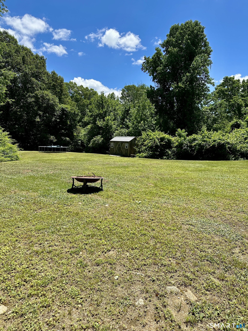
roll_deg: -1.3
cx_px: 124
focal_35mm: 24
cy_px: 166
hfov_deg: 56.8
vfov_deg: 71.6
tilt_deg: -4.8
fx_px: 229
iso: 80
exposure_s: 1/3247
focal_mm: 6.86
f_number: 1.78
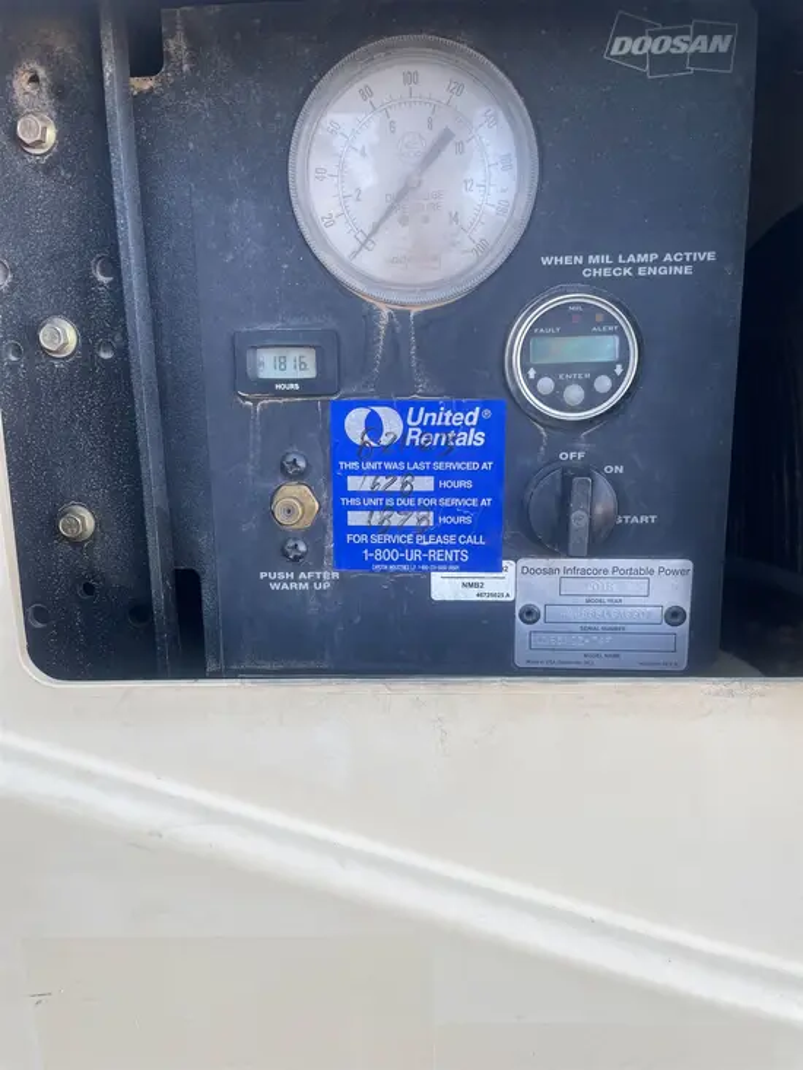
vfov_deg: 67.3
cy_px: 535
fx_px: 804
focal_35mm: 26
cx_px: 402
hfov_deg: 53.1
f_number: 1.6
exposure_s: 1/133
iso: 32
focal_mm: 4.2
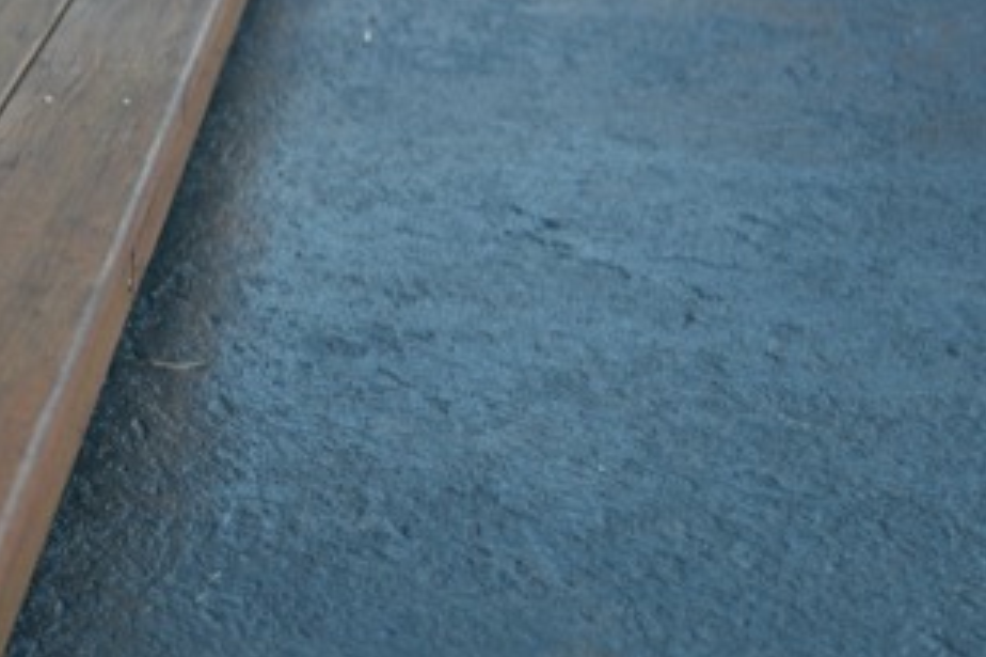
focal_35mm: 98
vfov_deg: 13.6
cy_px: -98
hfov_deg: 20.1
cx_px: -32
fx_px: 2685
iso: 160
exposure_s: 1/30
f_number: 2.8
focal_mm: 25.2
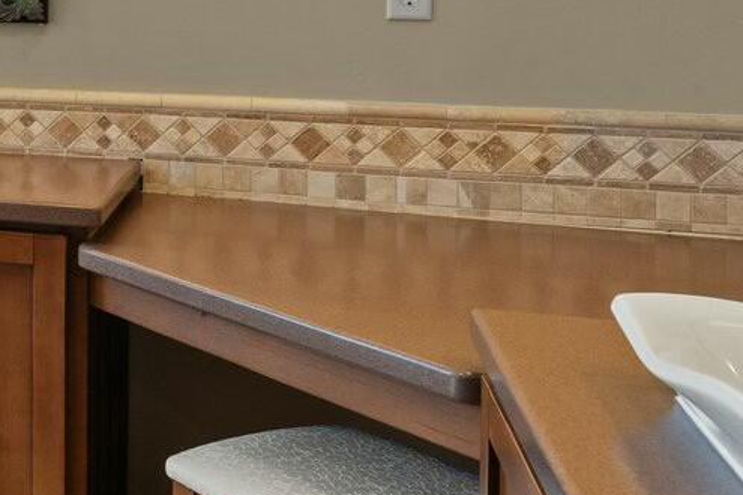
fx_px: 1280
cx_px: -266
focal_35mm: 62
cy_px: -19
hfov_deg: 26.5
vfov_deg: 21.0
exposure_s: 1/13
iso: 400
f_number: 8
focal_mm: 15
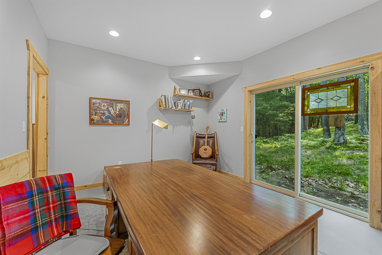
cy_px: 128
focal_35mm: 15
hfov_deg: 100.0
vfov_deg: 77.0
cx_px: 191
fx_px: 160
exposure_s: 1/15
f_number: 5.6
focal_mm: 15.1
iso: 1600
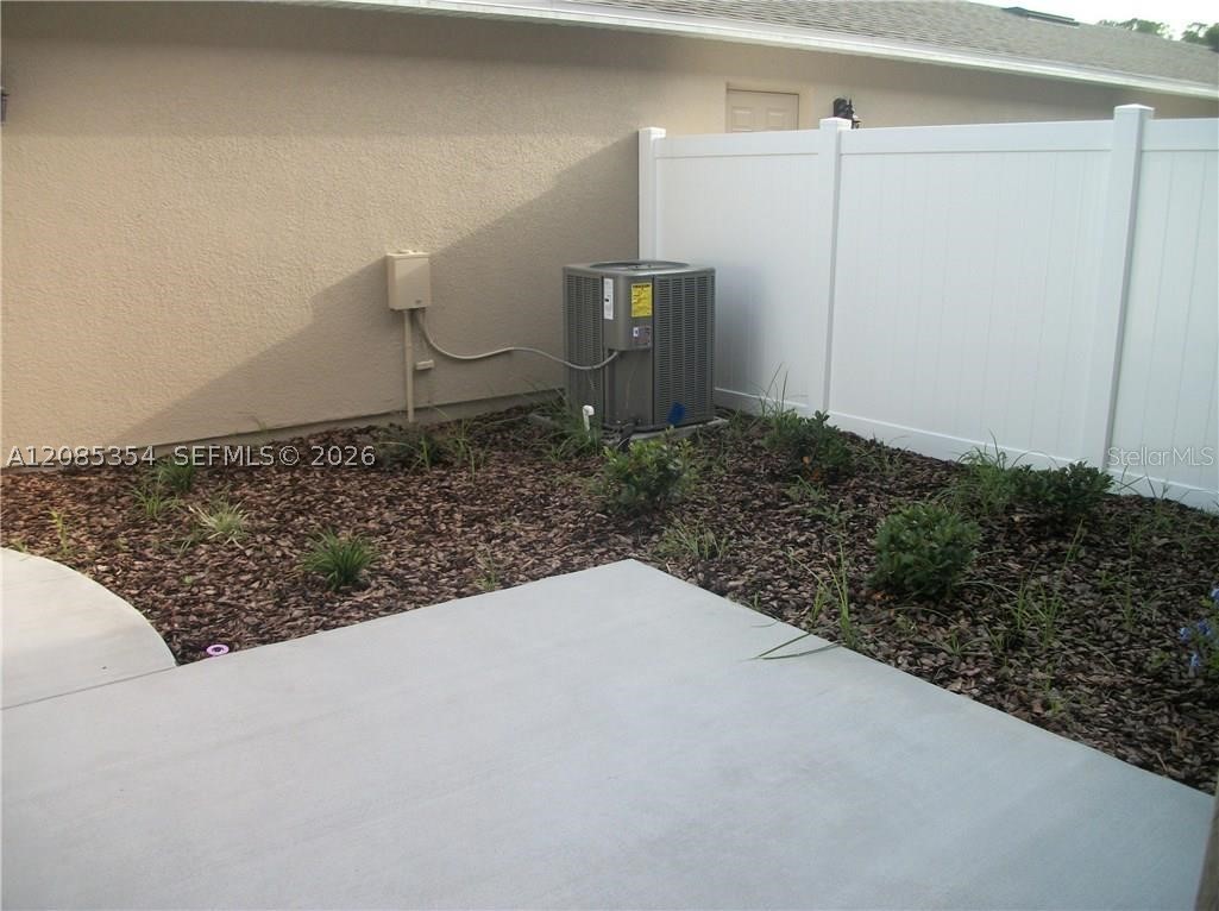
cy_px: 456
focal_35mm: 32
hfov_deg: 56.9
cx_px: 610
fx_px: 1125
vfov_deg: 44.1
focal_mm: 5.7
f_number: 2.9
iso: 80
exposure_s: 1/320
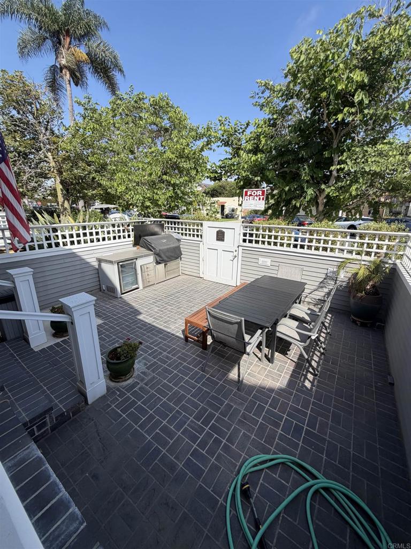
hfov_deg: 85.7
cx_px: 206
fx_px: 222
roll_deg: -0.4
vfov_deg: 102.1
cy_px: 274
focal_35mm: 14
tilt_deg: -17.0
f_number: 2.2
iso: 40
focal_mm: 2.22
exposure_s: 1/770
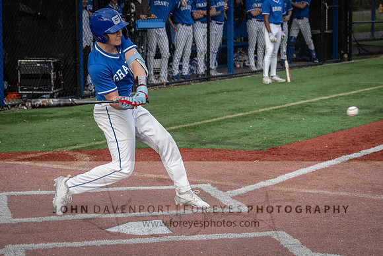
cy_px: 91
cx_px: 174
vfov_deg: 13.3
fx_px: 1095
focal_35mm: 103
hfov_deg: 19.8
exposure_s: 1/1600
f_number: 5.6
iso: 1600
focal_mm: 80
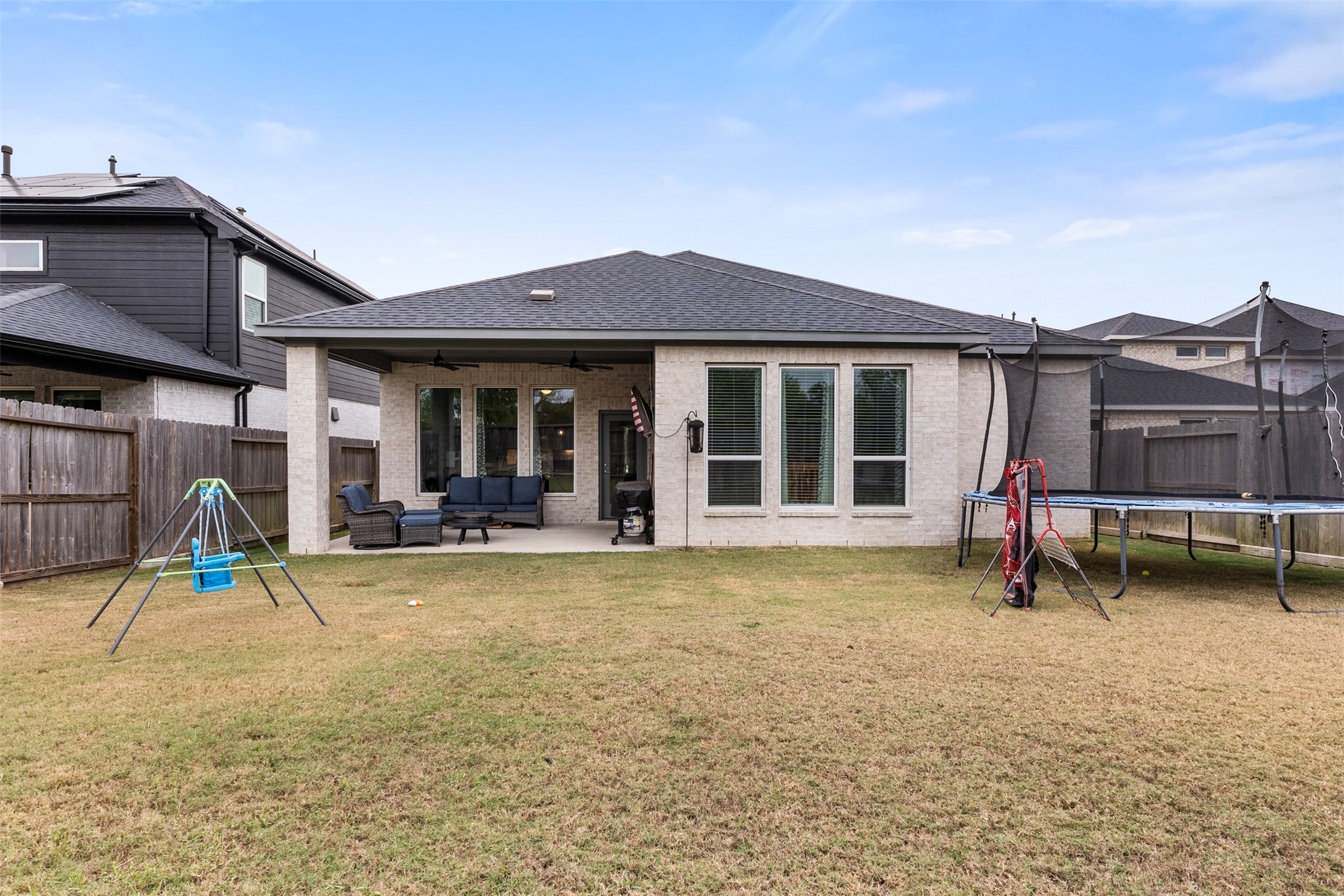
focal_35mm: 18
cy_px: 448
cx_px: 672
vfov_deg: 67.4
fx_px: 672
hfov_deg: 90.0
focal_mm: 12.5
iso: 800
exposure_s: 1/250
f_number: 9
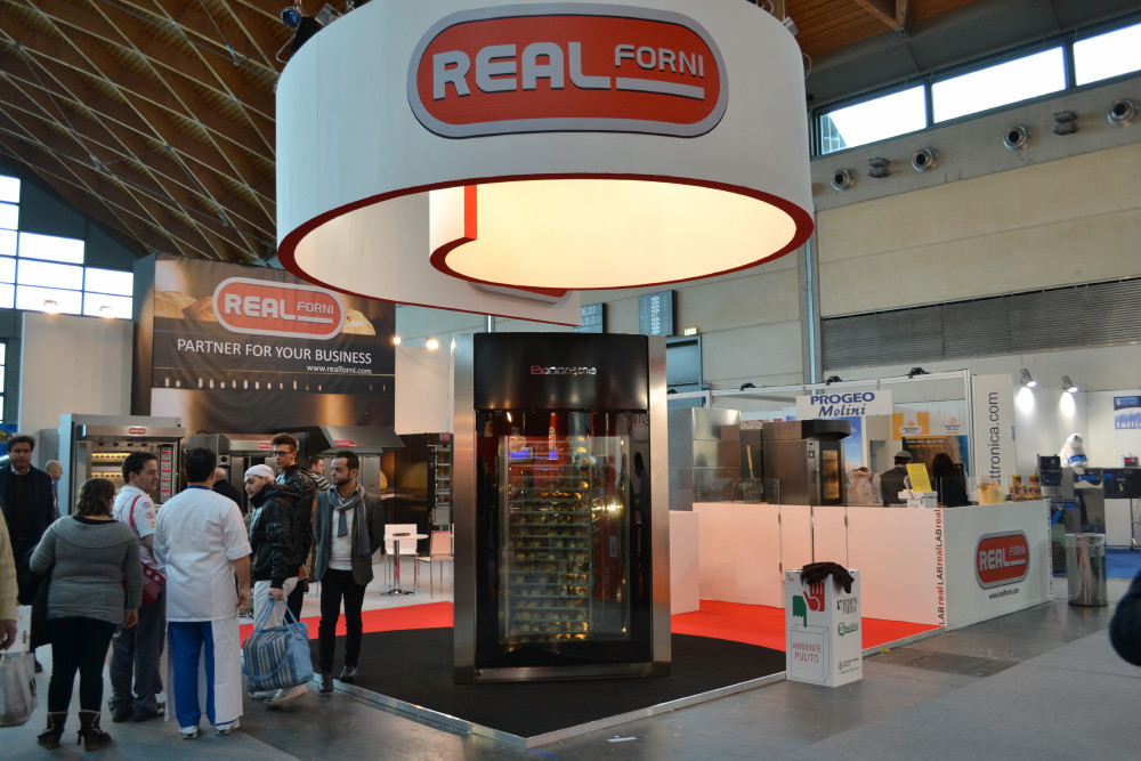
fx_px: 951
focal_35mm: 30
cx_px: 570
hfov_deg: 61.9
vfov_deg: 43.6
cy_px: 380
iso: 400
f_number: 4
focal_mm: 20
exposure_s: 1/60
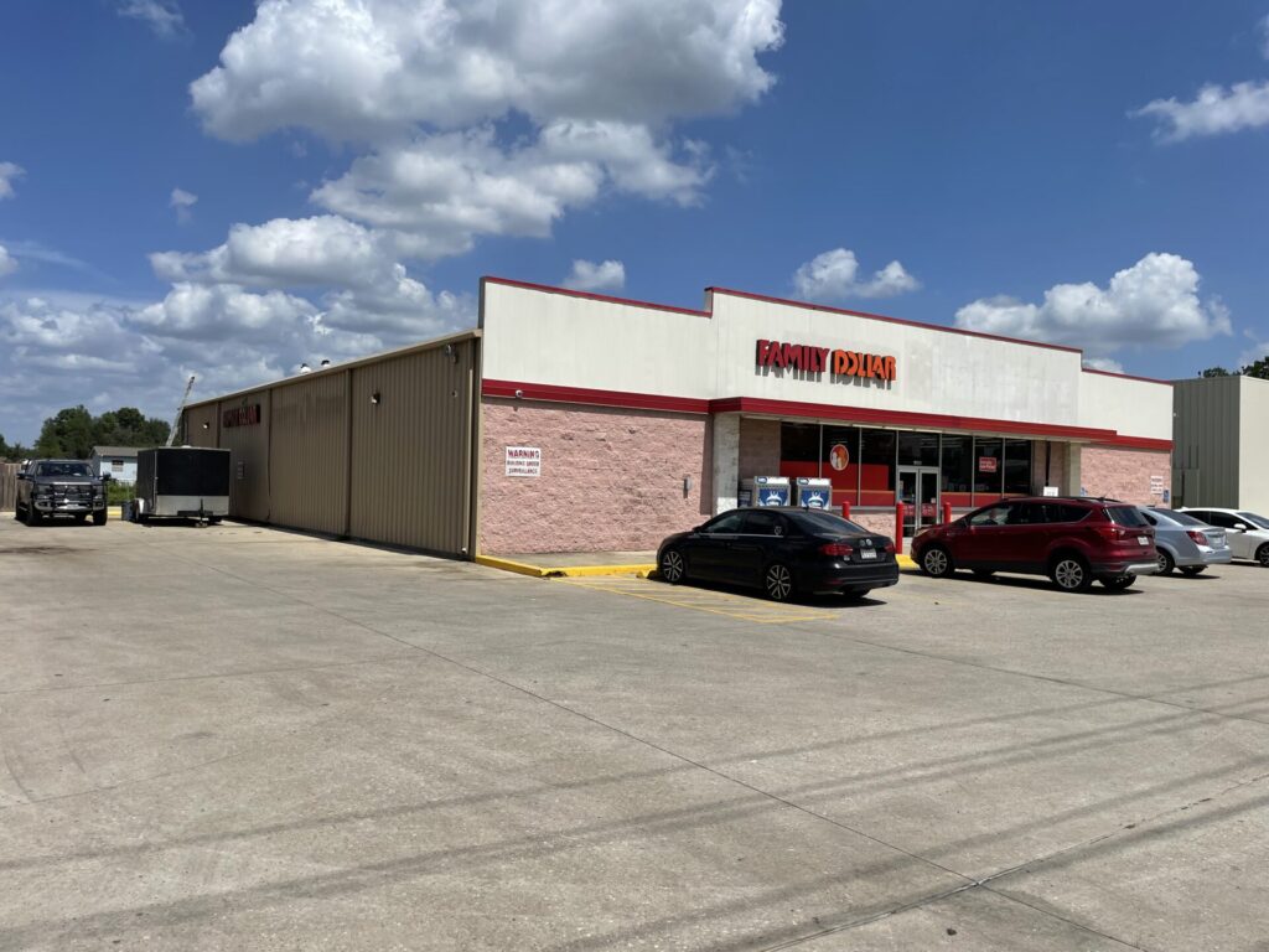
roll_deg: -0.9
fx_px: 953
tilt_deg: +0.8
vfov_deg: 53.1
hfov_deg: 67.3
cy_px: 476
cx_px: 634
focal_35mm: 26
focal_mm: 4.2
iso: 32
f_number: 1.6
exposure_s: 1/6897
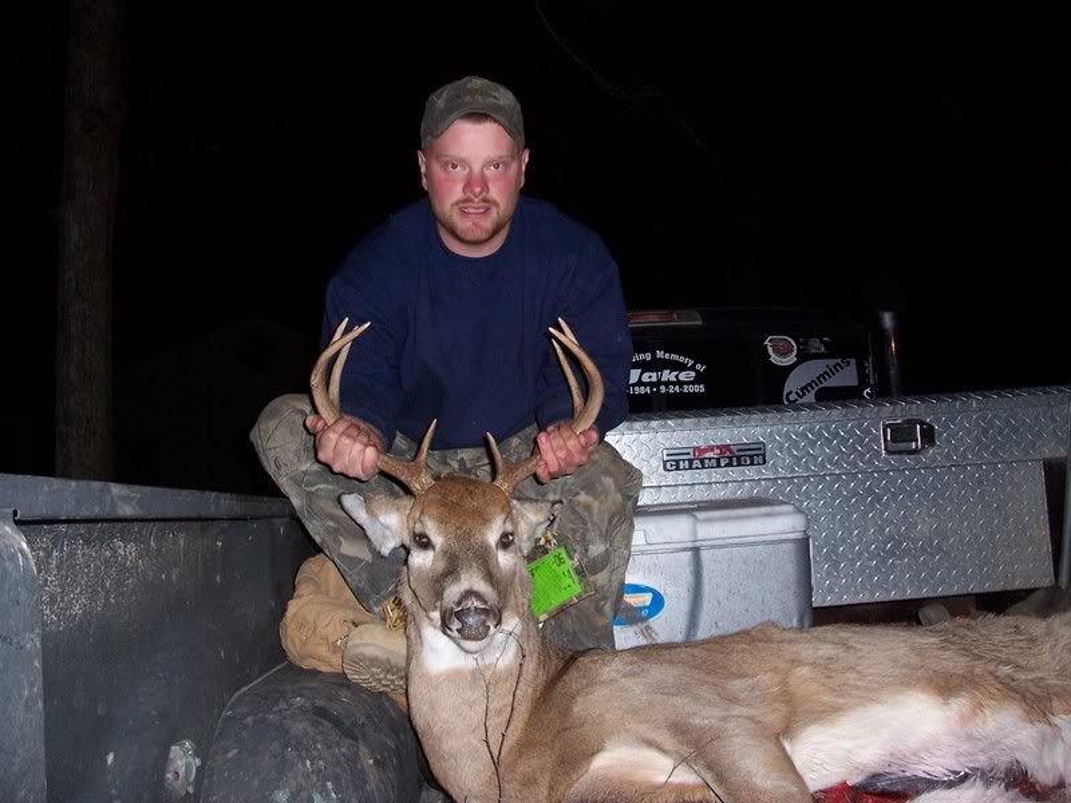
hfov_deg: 54.0
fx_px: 1052
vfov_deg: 41.8
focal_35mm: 34
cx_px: 536
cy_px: 402
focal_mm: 5.6
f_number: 2.7
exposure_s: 1/60
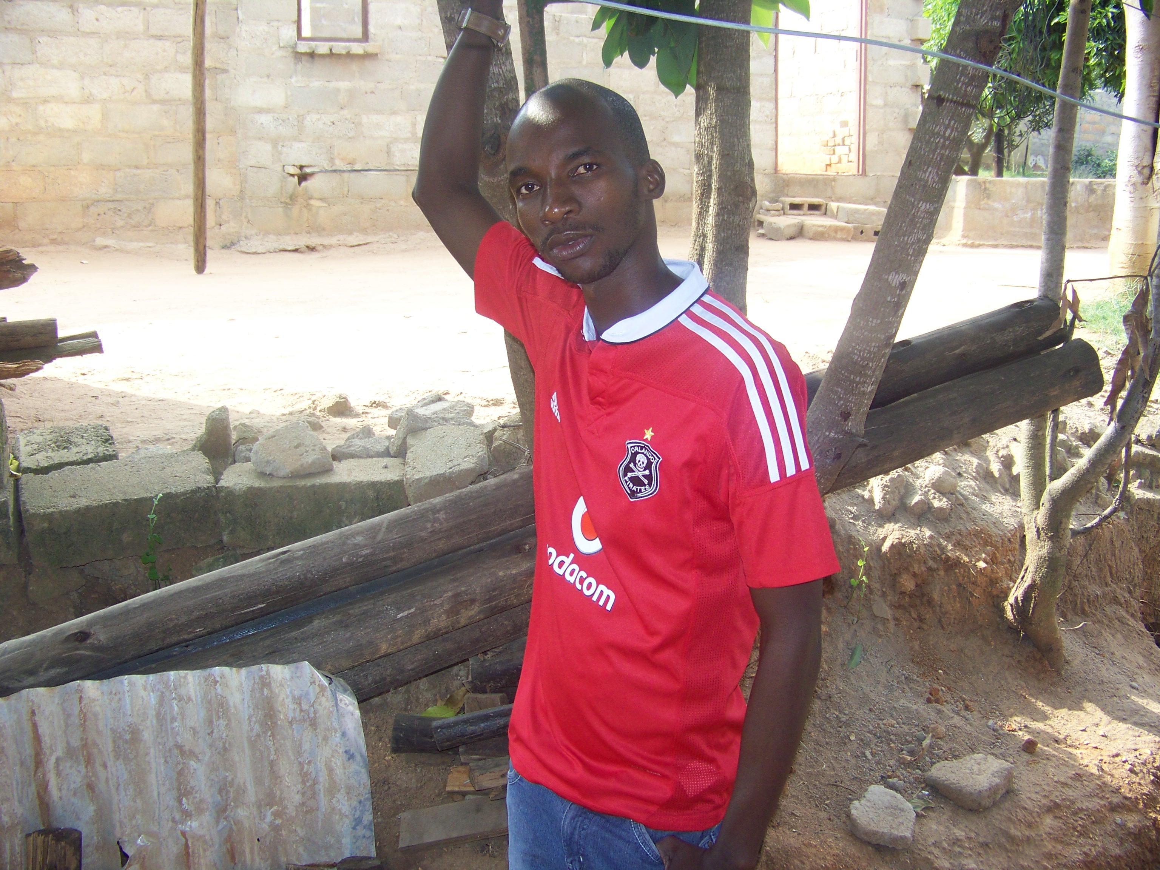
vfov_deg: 39.7
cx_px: 580
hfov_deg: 51.4
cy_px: 435
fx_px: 1206
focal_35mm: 36
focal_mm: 5.85
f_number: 2.8
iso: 64
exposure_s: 1/125
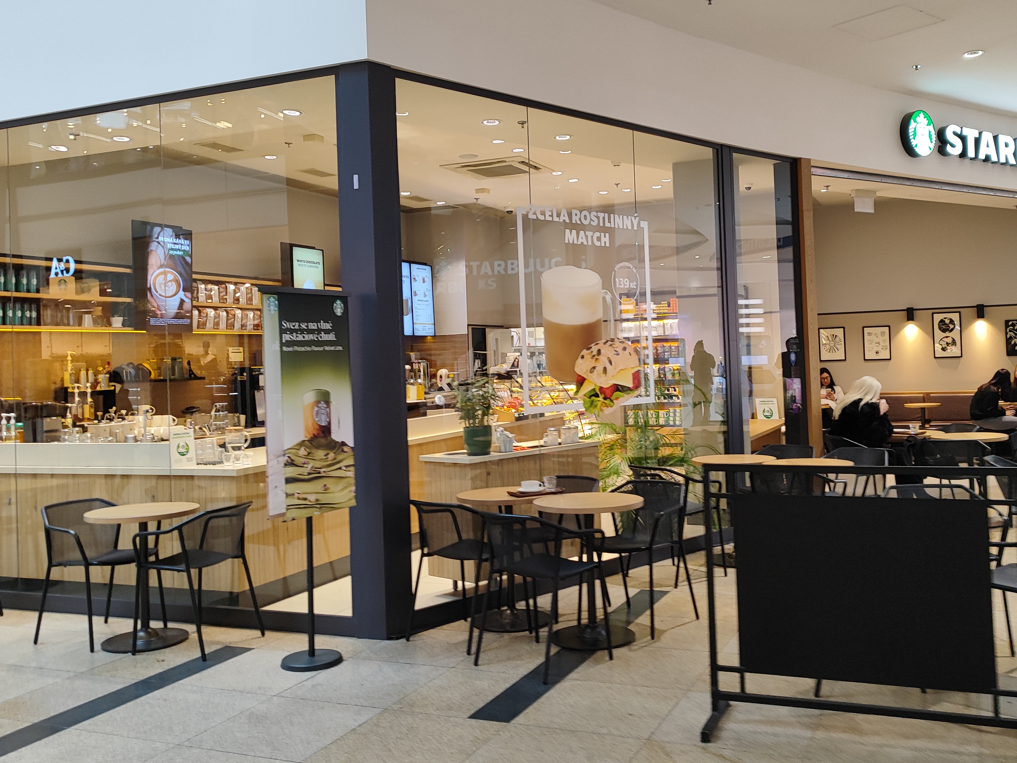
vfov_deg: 42.9
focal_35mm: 33
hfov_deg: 55.2
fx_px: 970
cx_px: 560
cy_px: 338
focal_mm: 5.89
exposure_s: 1/50
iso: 436
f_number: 1.89
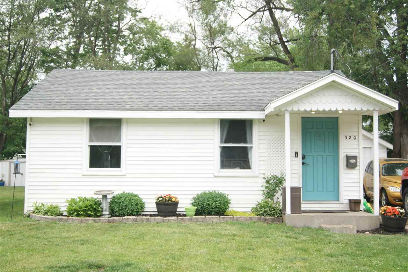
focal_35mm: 82
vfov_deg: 16.6
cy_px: 136
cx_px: 204
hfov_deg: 24.6
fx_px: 935
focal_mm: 55
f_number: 5.6
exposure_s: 1/160
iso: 100
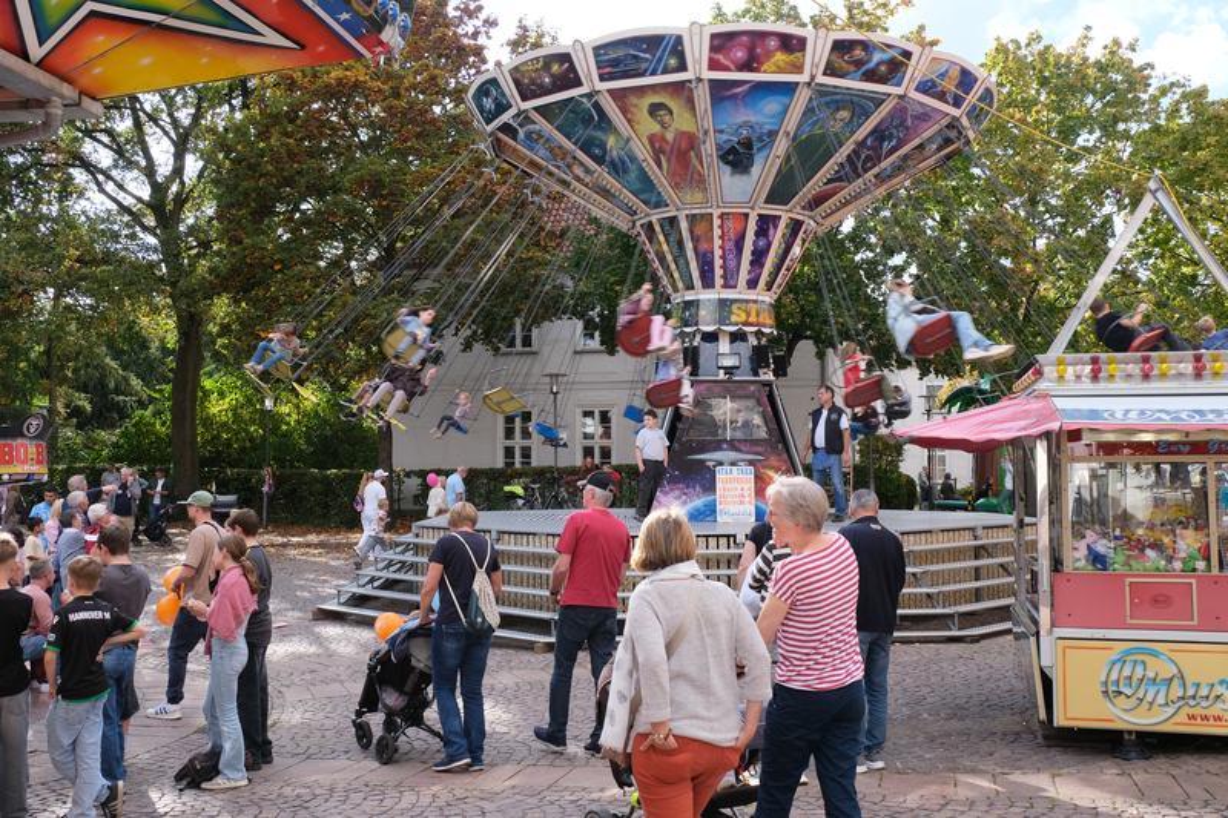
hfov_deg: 50.7
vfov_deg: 35.0
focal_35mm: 38
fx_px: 1296
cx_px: 614
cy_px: 409
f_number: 8
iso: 400
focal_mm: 25.4
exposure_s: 1/160
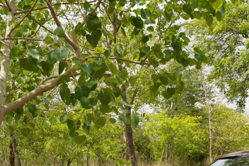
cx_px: 170
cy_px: 137
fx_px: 470
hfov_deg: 29.4
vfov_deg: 19.8
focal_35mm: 68
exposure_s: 1/250
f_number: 4.5
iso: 125
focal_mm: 40
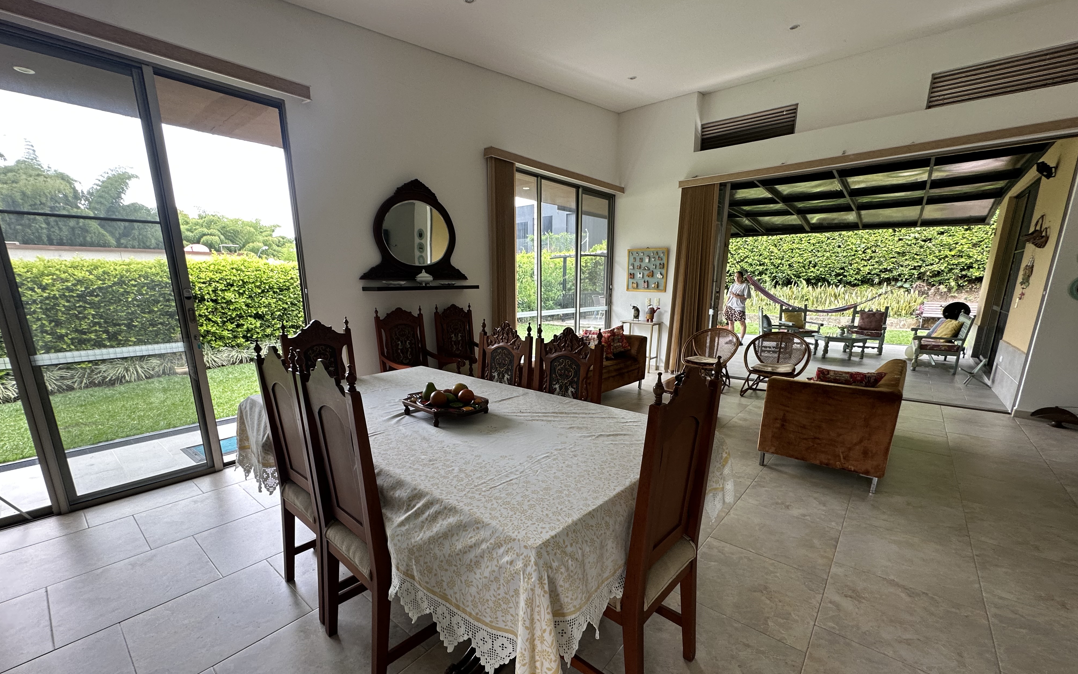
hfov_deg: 101.5
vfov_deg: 74.3
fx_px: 441
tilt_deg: -12.1
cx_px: 534
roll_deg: -0.2
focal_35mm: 15
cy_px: 387
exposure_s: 1/99
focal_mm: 2.22
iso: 80
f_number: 2.2
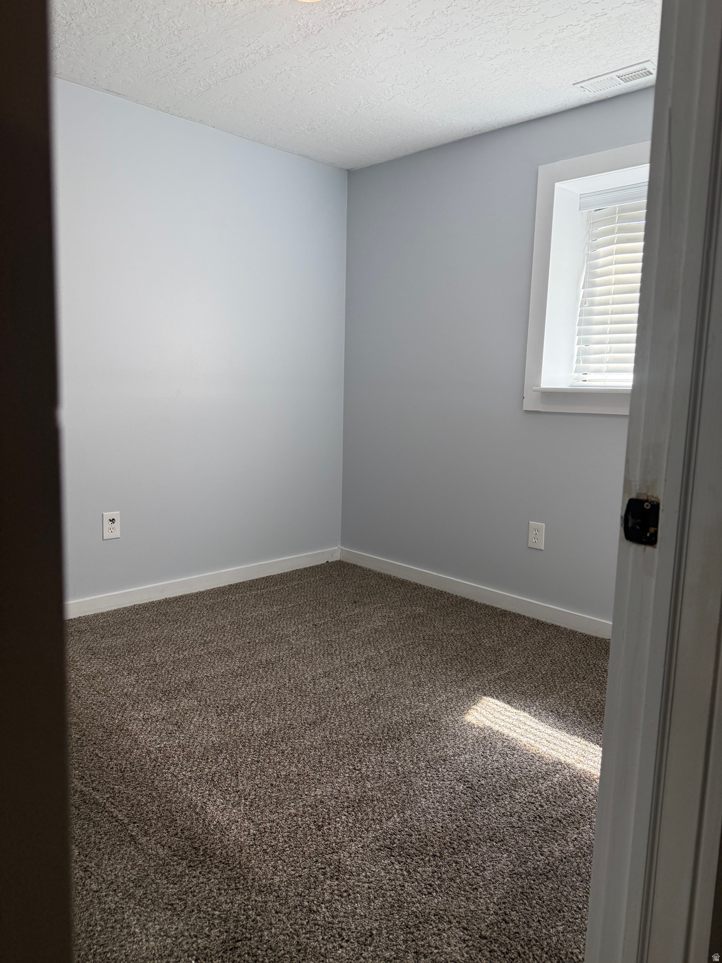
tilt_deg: -6.3
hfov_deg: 56.8
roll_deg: -1.9
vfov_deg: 71.6
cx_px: 361
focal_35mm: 24
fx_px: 667
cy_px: 482
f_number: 1.78
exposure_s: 1/230
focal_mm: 6.76
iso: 160
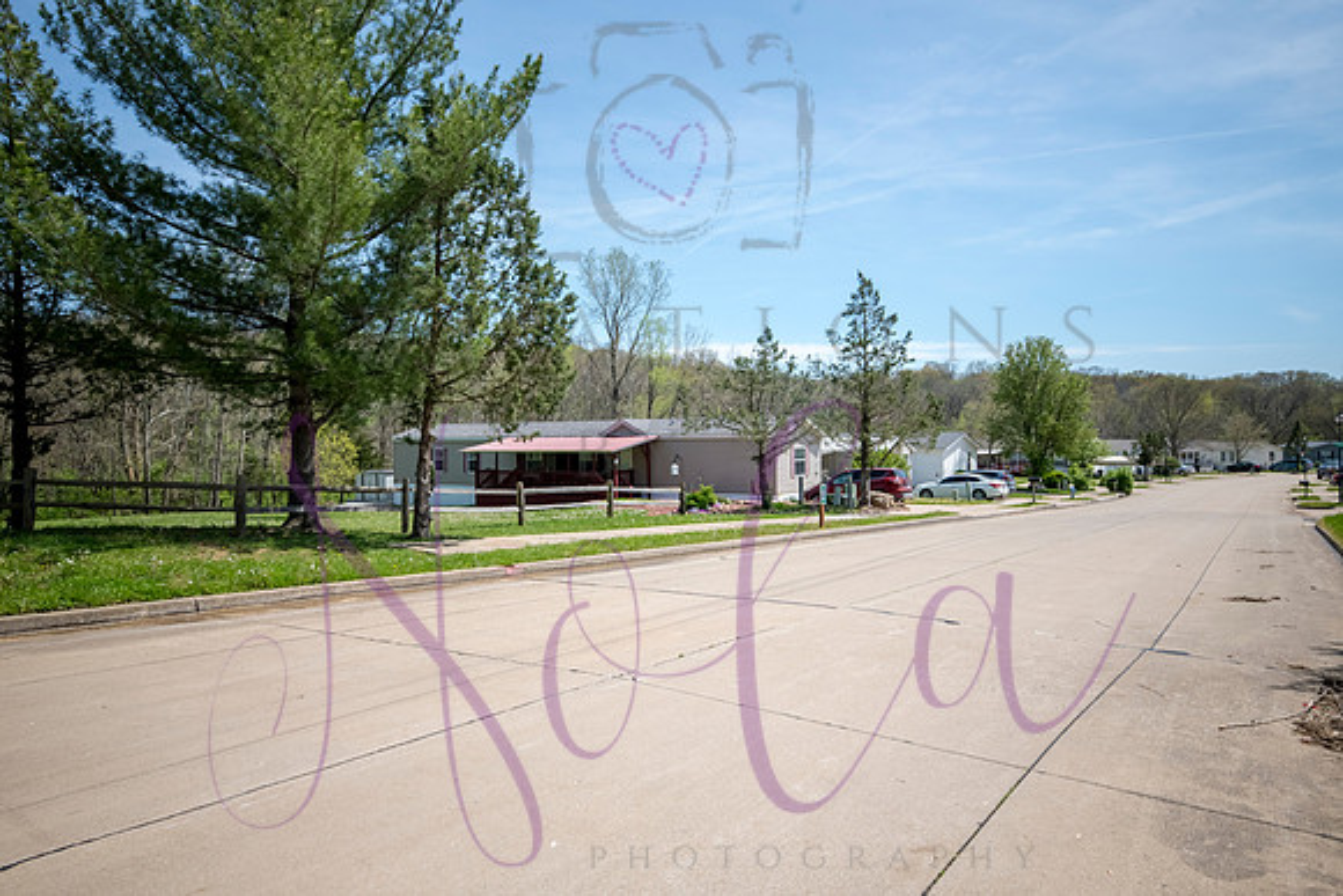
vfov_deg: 53.2
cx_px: 672
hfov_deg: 73.7
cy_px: 448
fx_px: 896
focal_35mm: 24
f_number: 11
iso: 400
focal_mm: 24
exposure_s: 1/320
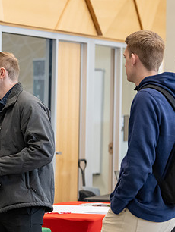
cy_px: 141
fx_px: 1568
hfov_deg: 6.3
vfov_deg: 8.5
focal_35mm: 233
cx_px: -45
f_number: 3.5
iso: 2000
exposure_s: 1/250
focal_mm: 112
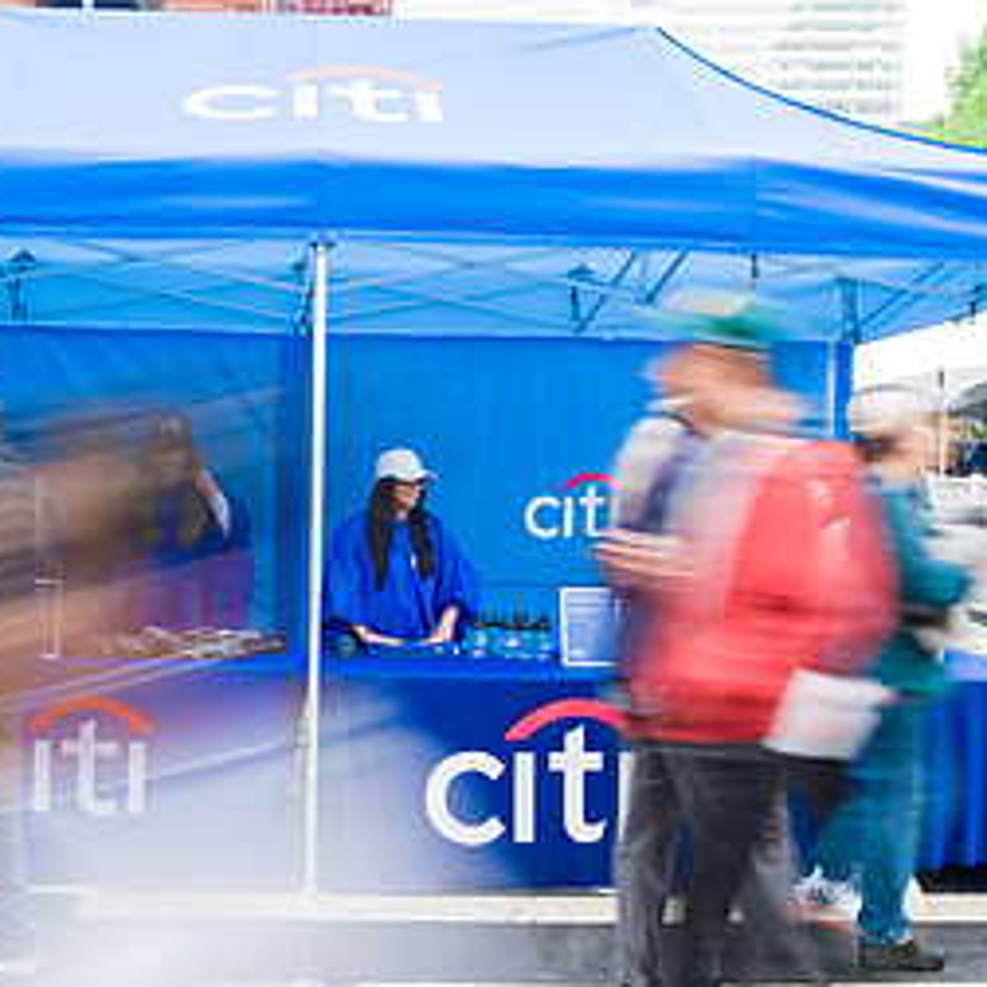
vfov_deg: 36.1
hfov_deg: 35.7
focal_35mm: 47
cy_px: 501
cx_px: 325
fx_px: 1516
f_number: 16
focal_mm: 24
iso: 100
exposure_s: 1/5
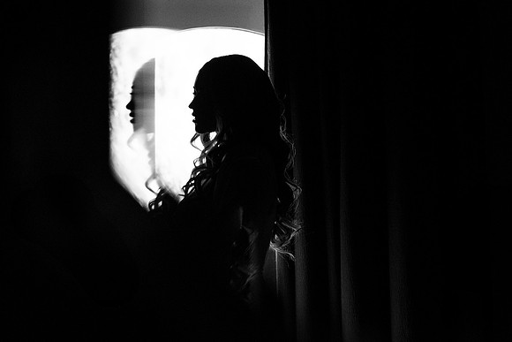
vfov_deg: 11.9
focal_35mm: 116
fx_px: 1643
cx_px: 277
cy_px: 111
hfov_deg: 17.7
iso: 1600
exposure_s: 1/6400
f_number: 2
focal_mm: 85
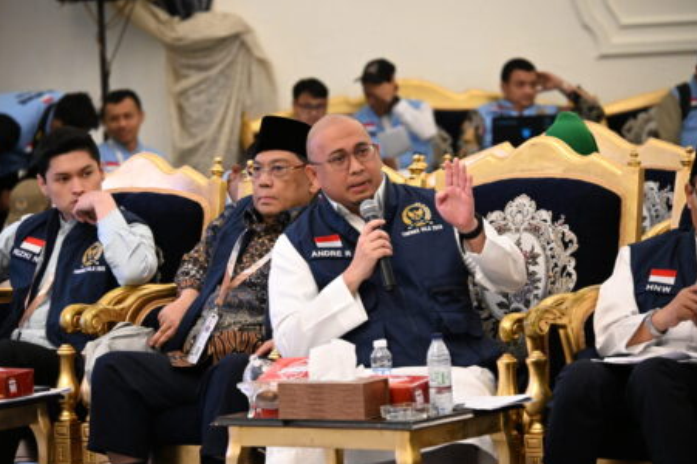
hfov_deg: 9.7
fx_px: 4121
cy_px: 223
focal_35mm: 213
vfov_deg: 6.4
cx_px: 331
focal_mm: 200
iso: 10000
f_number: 6.3
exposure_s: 1/258
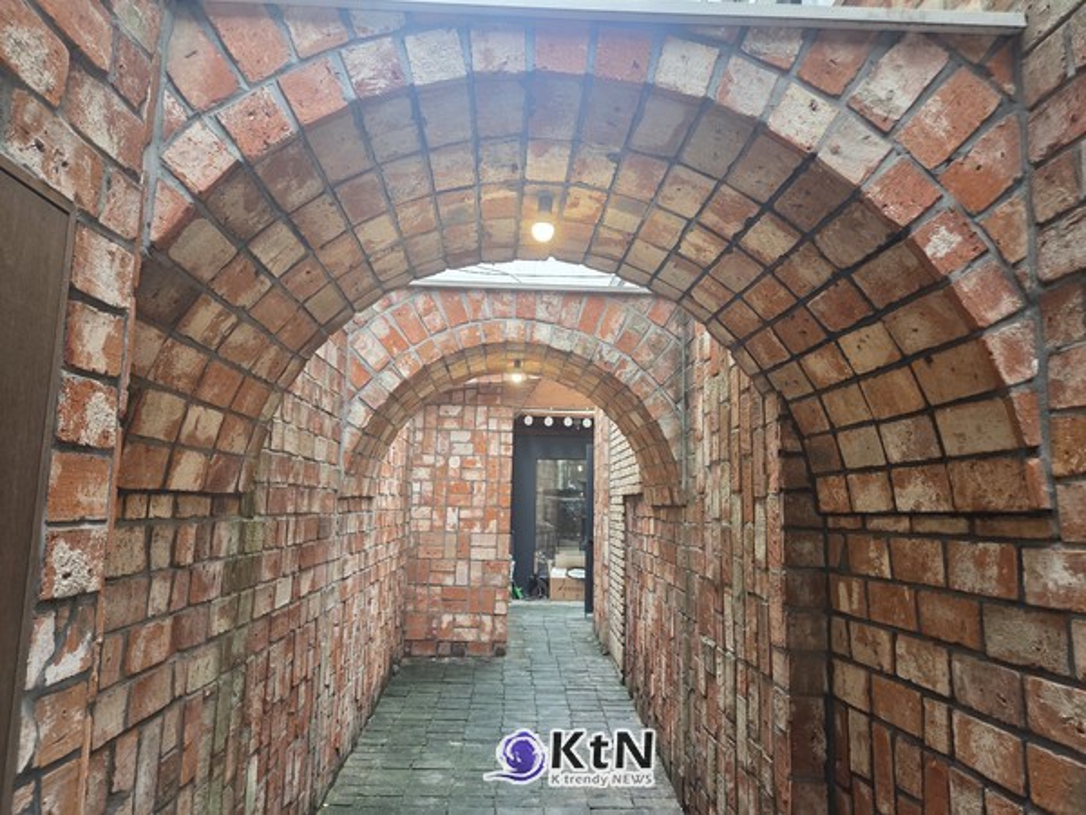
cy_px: 408
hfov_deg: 73.9
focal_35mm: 23
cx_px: 543
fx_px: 722
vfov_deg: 58.9
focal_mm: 5.4
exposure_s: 1/120
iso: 200
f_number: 1.8
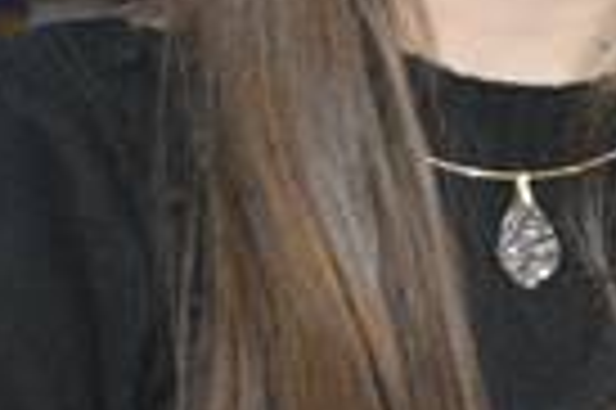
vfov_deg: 5.4
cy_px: -144
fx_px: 4290
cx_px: 899
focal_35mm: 251
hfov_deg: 8.1
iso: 3200
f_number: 4.5
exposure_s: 1/60
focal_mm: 38
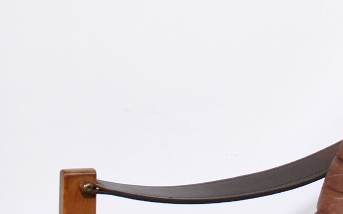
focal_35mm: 184
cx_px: 265
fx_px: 1720
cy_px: -30
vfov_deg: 7.1
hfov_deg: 11.4
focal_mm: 22
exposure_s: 1/25
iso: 200
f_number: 4.5
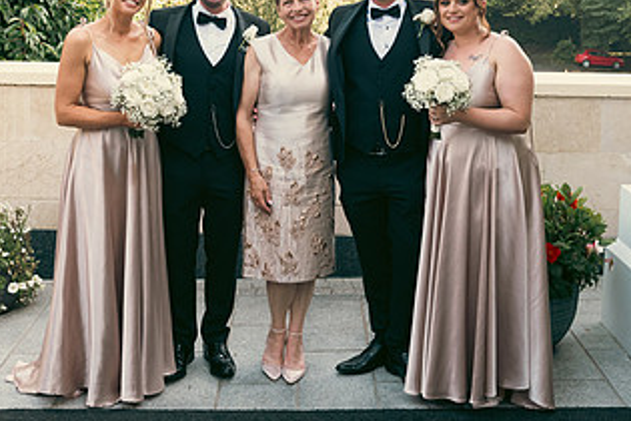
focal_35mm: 57
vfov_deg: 23.3
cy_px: 59
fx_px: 999
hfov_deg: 35.0
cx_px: 300
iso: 320
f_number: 6.3
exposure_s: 1/160
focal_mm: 31
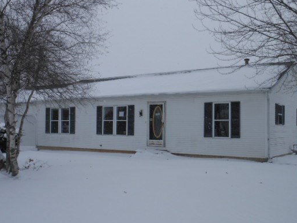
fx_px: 352
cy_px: 123
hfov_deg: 45.8
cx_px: 145
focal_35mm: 41
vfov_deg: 35.1
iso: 80
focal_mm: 5.9
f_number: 4
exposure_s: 1/1250
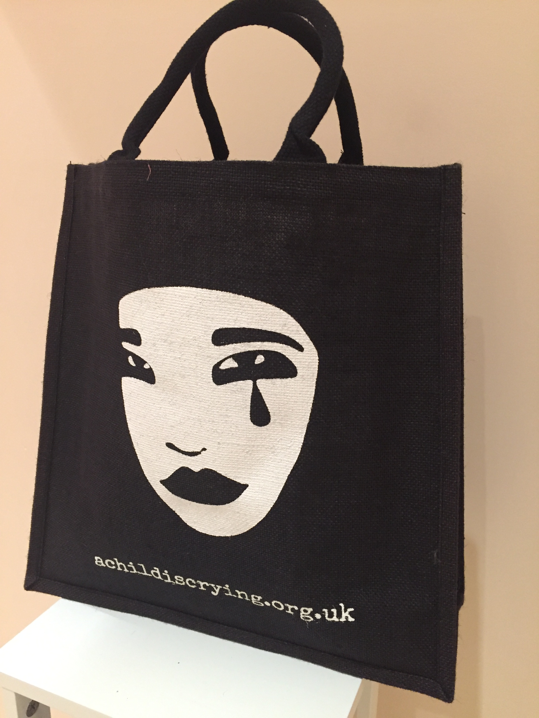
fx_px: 602
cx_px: 270
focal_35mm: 29
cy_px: 359
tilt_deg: -13.8
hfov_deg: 48.2
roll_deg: +0.0
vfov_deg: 61.7
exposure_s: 1/20
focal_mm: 4.15
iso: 250
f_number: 2.2
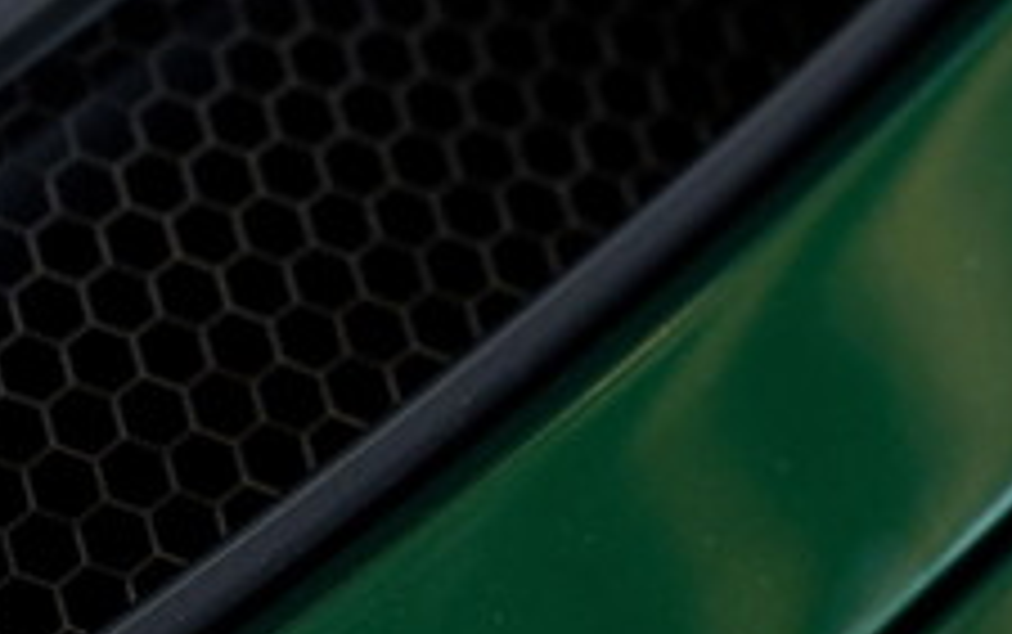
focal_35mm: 243
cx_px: 117
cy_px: 301
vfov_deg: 5.4
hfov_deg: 8.6
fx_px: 6707
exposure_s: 1/250
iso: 500
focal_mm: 70
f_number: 2.8
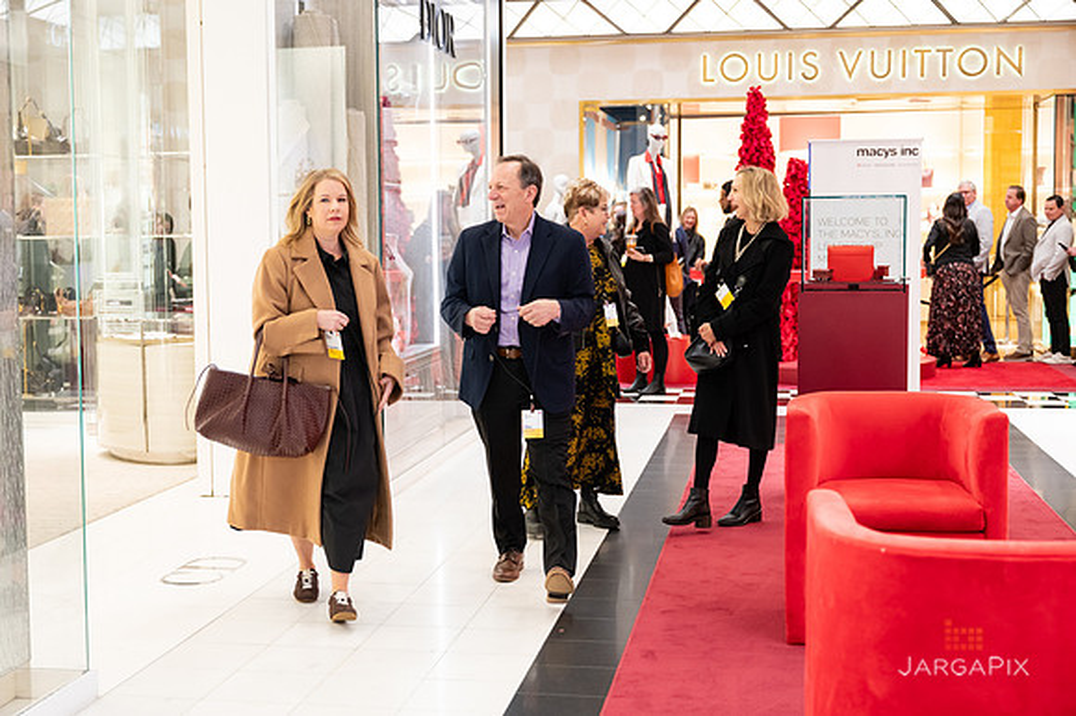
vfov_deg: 27.7
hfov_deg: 40.7
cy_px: 349
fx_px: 1451
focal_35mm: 49
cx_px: 512
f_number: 3.2
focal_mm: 46
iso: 1600
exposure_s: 1/160
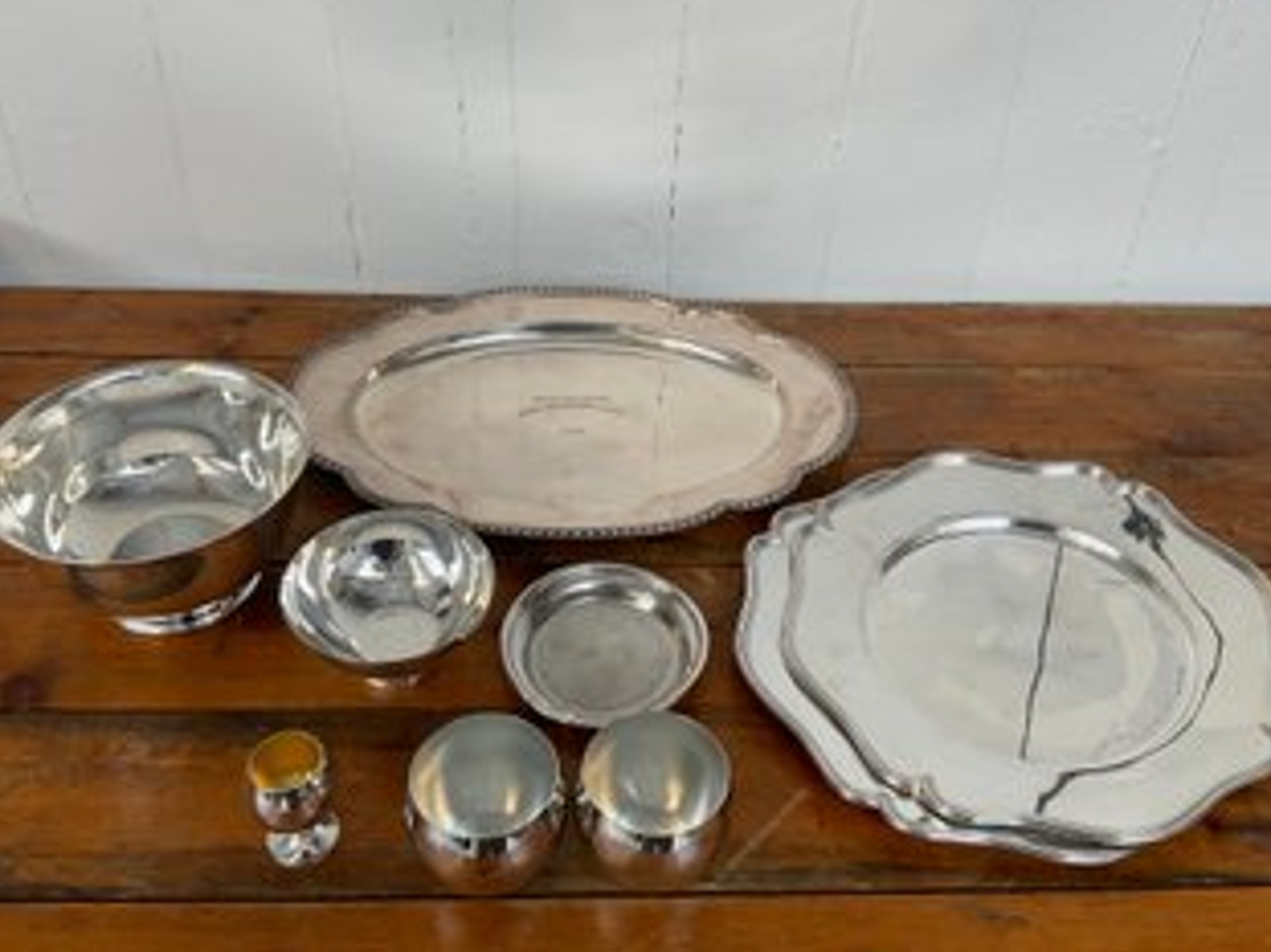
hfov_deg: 56.8
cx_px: 631
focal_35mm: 32
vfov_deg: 44.1
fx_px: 1174
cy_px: 464
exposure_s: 1/120
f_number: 1.8
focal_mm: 3
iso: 32
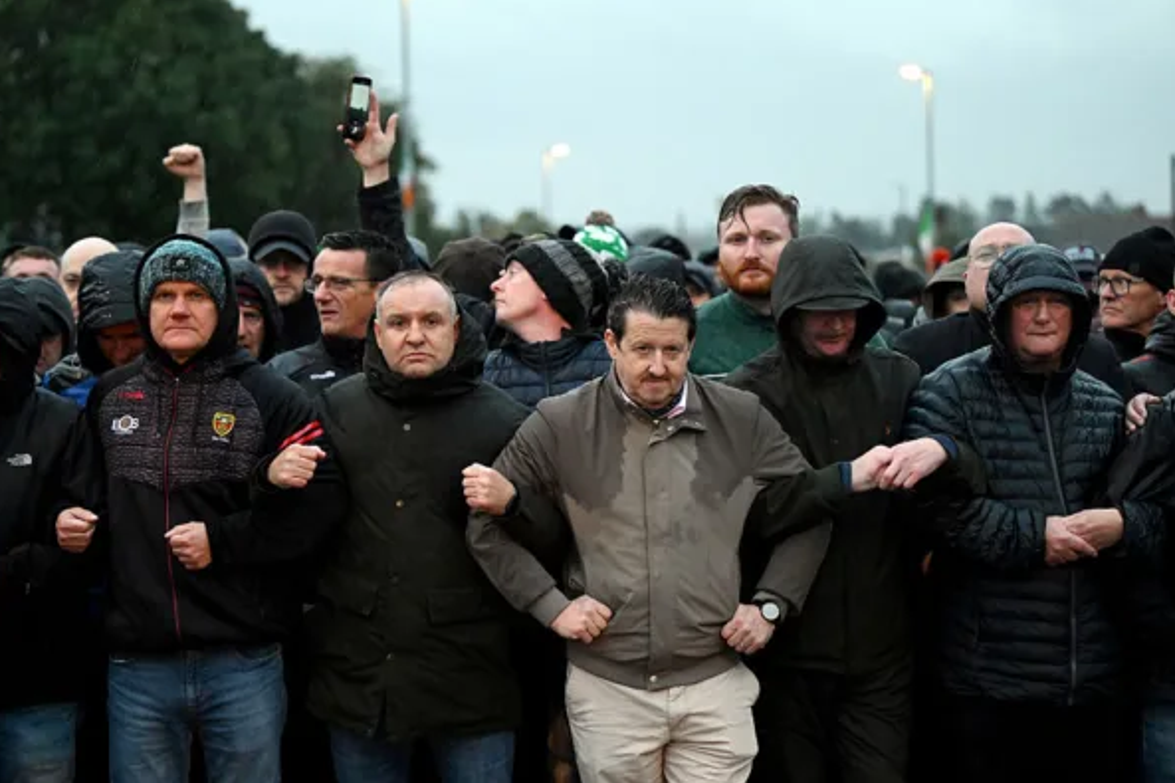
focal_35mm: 84
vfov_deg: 16.3
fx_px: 2741
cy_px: 392
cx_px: 583
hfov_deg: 24.2
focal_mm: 79
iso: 6400
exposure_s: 1/320
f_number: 2.8
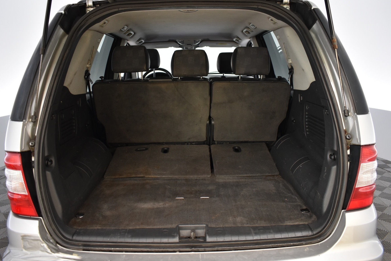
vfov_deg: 45.0
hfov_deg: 63.6
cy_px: 122
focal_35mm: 29
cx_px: 192
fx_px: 315
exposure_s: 1/30
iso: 1000
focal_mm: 18
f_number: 3.5
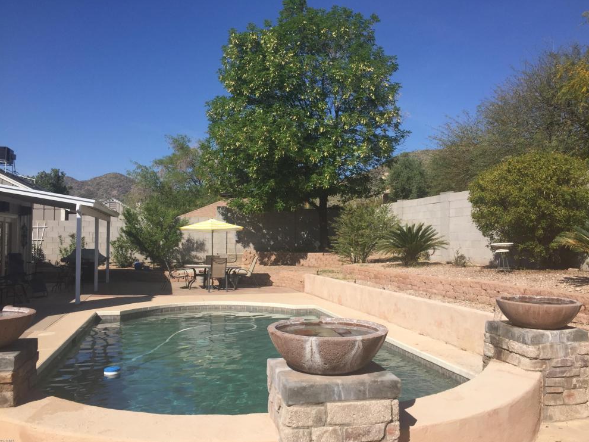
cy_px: 226
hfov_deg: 60.0
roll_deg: -0.8
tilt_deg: +1.8
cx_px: 303
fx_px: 510
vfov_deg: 46.8
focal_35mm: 30
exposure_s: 1/2825
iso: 32
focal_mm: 4.15
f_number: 2.2
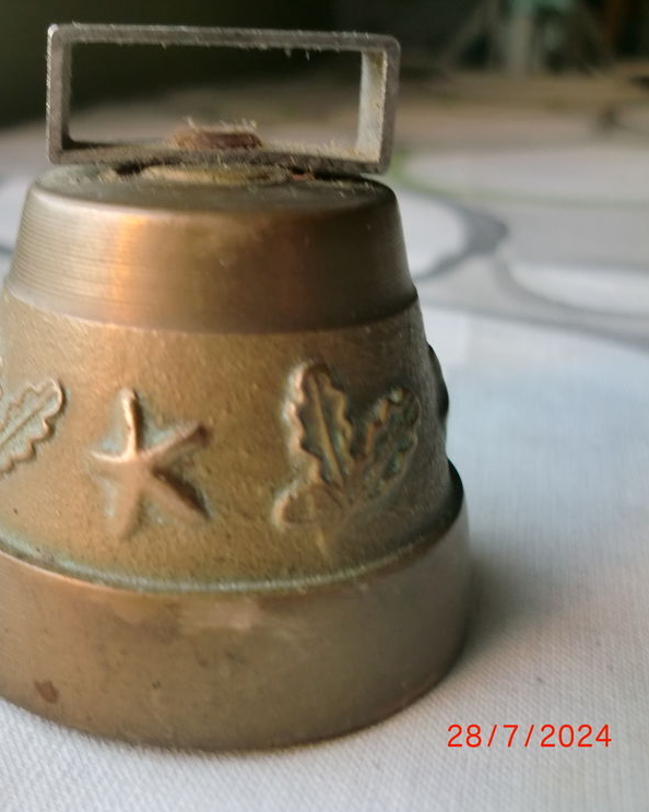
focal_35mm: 46
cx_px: 137
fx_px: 1105
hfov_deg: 31.9
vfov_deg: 40.3
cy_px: 409
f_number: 3.1
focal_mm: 6.3
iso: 100
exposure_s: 1/60
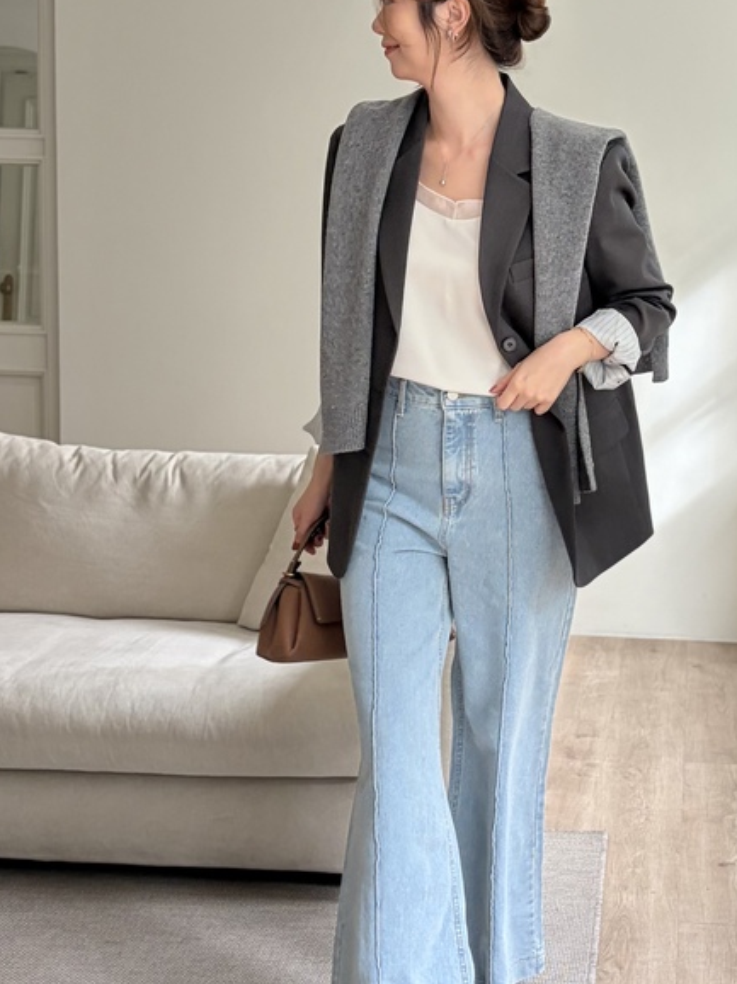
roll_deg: -1.6
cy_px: 420
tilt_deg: -7.2
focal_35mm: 45
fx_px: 1278
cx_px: 376
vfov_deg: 42.0
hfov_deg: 32.2
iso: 100
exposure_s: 1/121
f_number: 1.6
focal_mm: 5.96
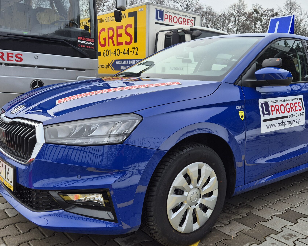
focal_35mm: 34
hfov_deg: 52.6
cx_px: 179
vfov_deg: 43.3
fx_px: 310
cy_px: 118
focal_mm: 5.4
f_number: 1.8
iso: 25
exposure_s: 1/512
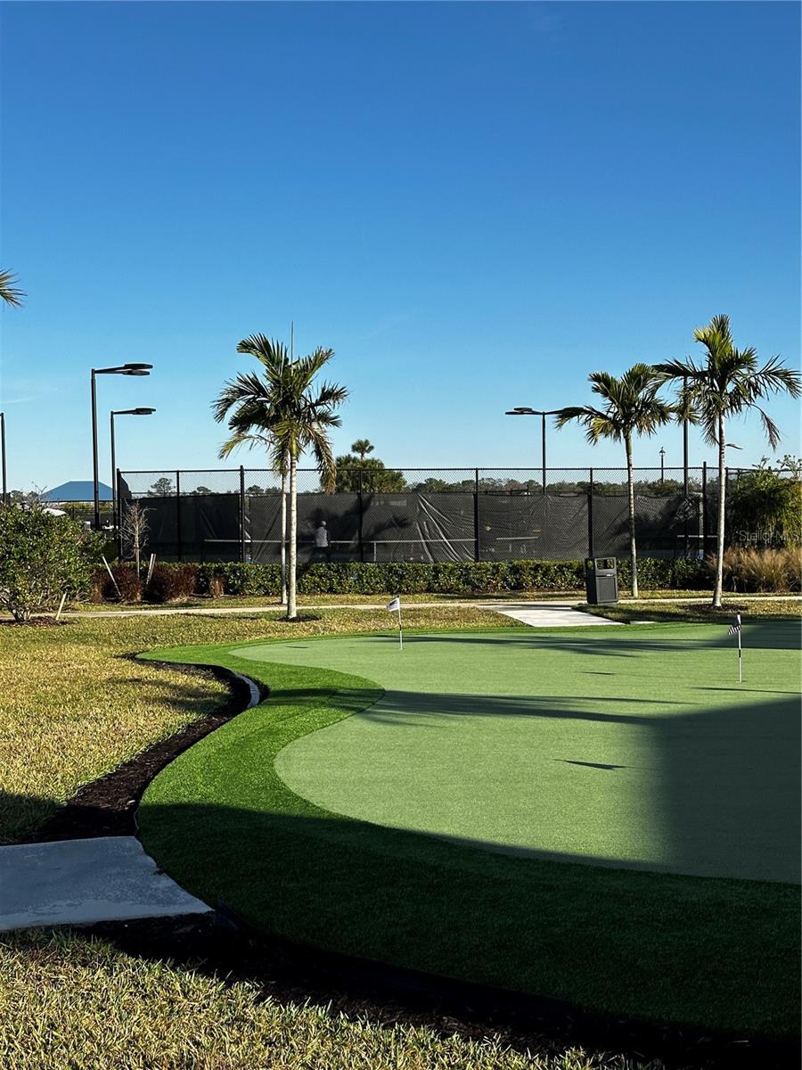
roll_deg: +0.8
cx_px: 401
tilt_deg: -0.7
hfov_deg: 30.3
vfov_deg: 39.7
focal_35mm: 48
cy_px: 535
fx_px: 1483
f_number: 1.78
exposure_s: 1/3876
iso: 64
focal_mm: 6.86
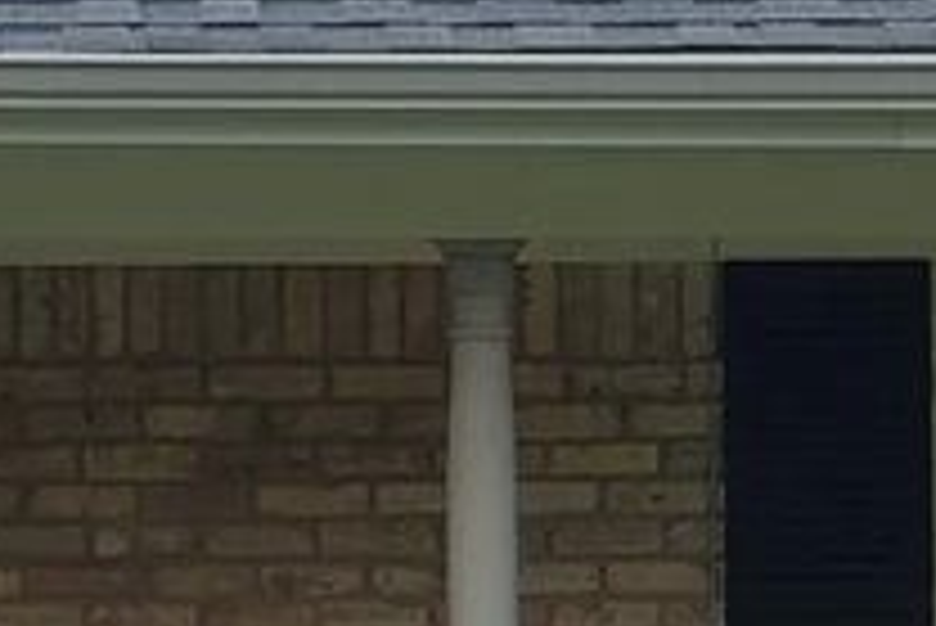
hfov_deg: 7.6
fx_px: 6921
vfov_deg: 5.2
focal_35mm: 266
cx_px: -315
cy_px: 351
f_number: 2.4
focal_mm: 6
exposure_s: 1/553
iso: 50
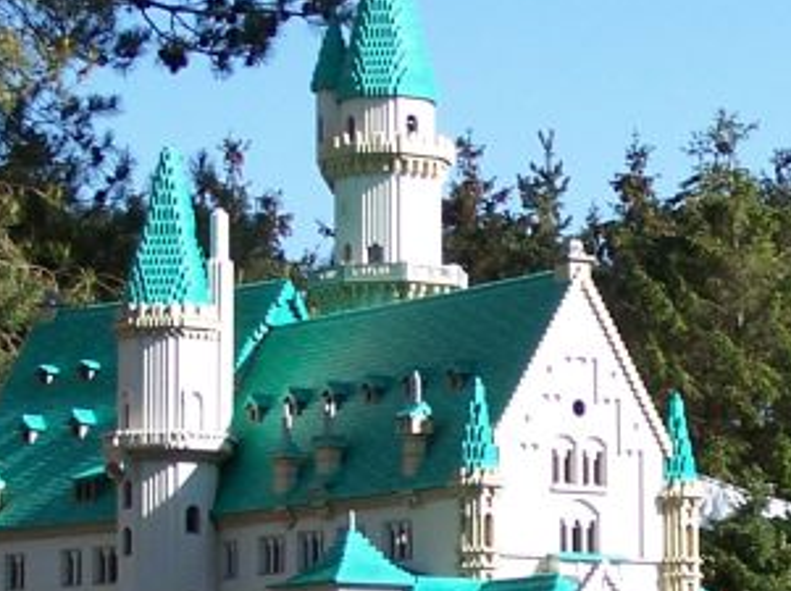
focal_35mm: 201
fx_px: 4588
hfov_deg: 9.8
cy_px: 615
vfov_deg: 7.3
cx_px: 812
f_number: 3.1
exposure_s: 1/750
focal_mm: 9.8
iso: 80
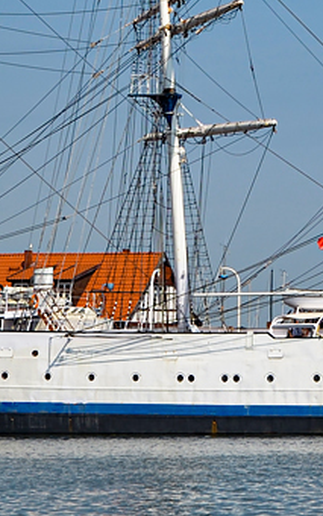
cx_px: 450
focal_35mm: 205
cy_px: -20
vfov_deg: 10.1
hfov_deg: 6.4
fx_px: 2882
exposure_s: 1/400
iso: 100
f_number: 8
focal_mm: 38
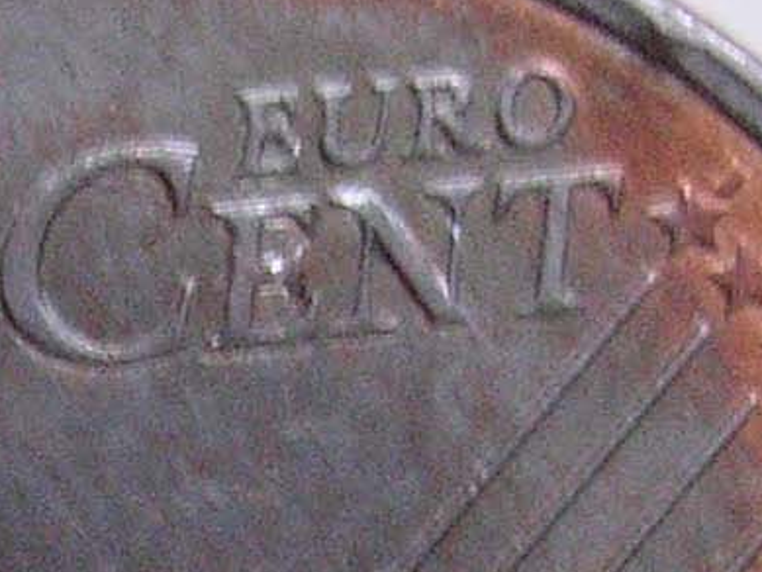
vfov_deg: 7.3
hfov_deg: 9.8
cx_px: 45
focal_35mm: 200
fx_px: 4404
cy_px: 901
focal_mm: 5.8
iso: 400
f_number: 2.8
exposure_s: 1/2.7
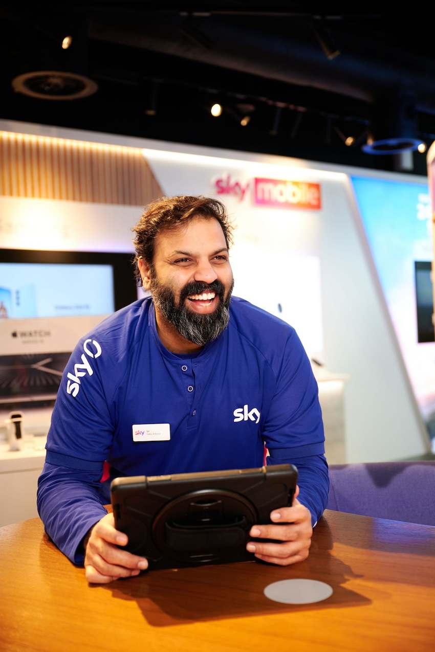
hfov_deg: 33.4
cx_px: 218
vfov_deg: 48.5
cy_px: 326
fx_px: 725
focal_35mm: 40
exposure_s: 1/125
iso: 400
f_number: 2.8
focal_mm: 40
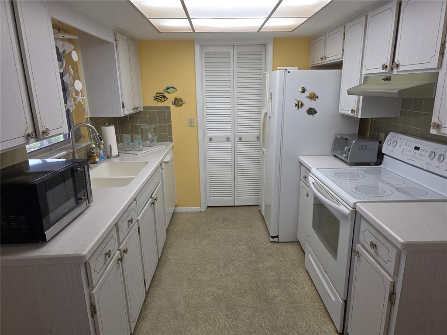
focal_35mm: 23
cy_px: 168
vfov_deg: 58.9
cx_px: 224
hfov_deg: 73.9
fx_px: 297
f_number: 1.7
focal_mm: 6.3
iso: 40
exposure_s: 1/60
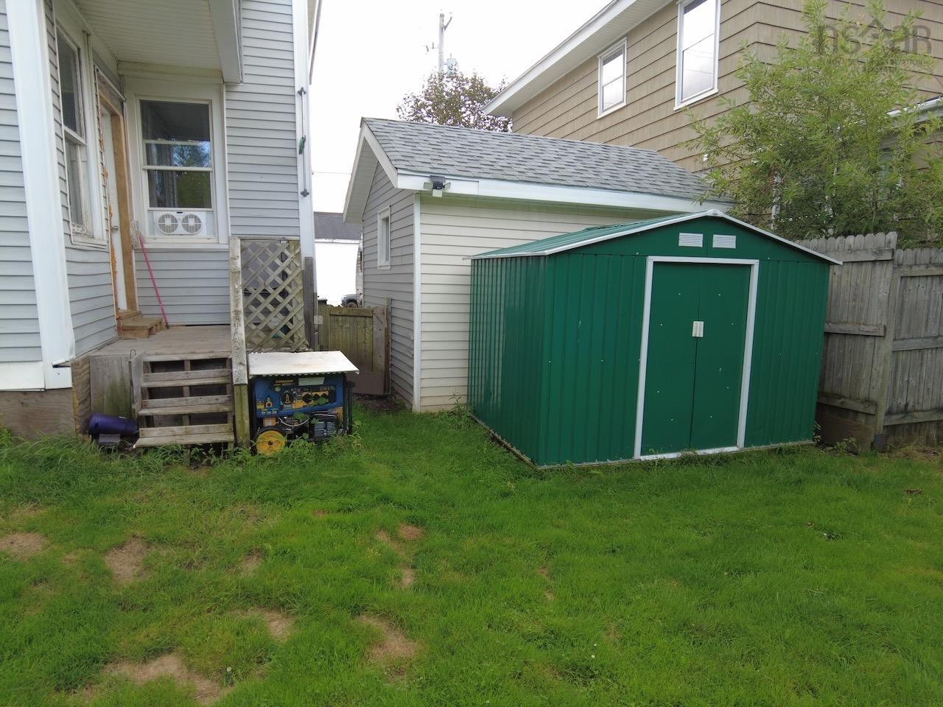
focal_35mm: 20
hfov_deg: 81.7
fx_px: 545
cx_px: 472
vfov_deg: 66.0
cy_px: 354
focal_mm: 4.4
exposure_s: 1/200
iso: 100
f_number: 1.8
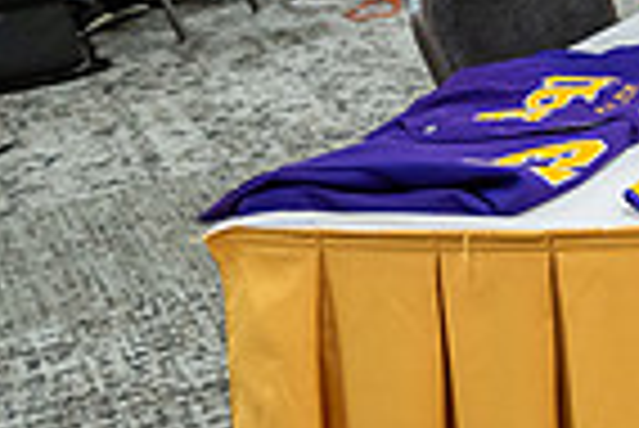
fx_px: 1741
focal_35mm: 98
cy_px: -164
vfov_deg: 13.4
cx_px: 1300
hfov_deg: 16.0
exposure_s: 1/200
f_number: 3.2
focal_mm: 24
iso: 2500
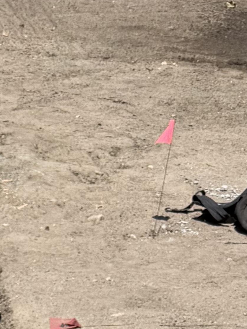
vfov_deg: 12.3
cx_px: -176
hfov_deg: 11.3
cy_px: 816
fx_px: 1170
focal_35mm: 123
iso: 80
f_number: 1.78
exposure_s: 1/5319
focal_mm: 6.76
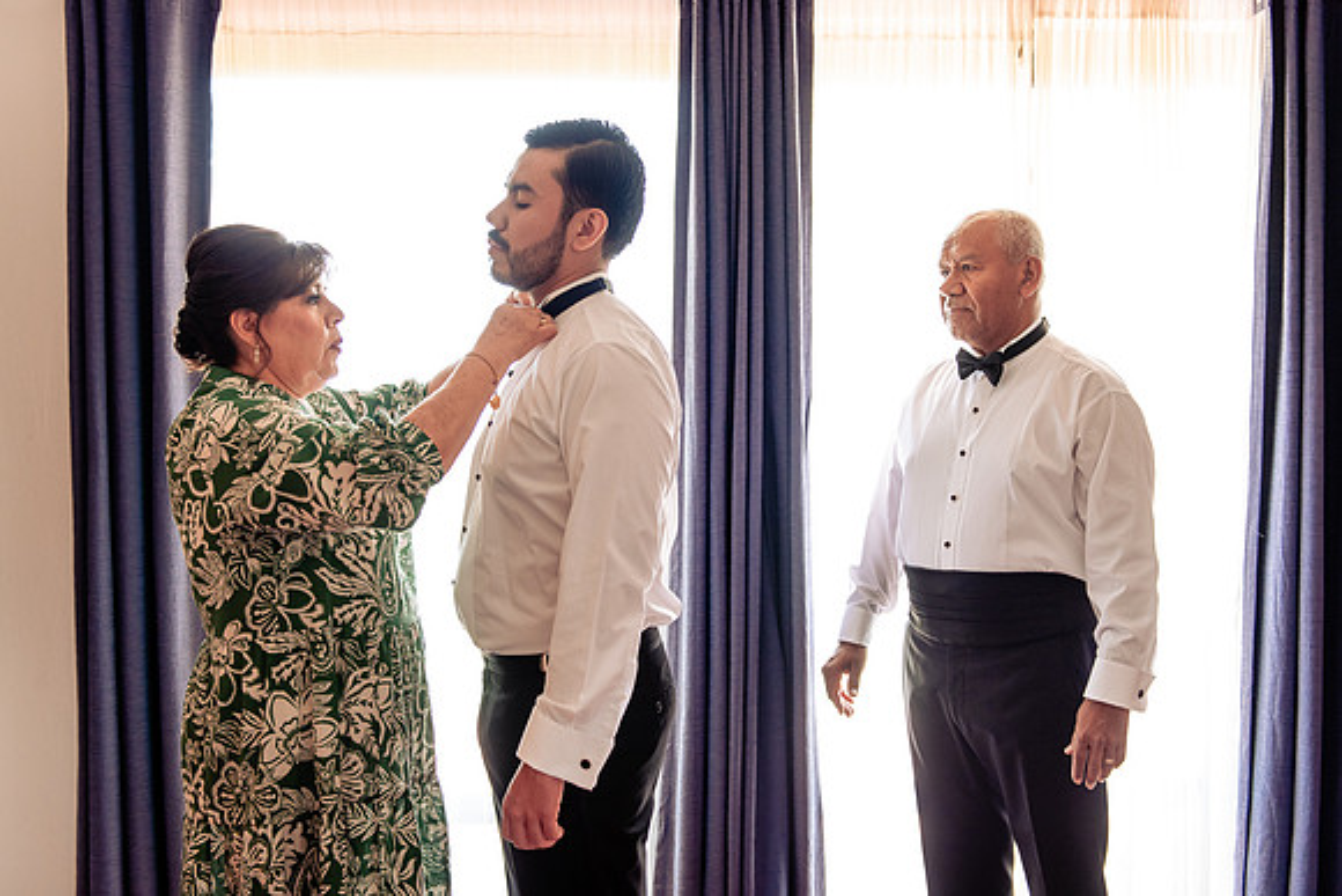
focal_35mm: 40
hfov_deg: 48.1
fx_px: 1503
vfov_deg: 33.2
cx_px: 674
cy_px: 432
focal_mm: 38
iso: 800
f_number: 3.5
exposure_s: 1/160
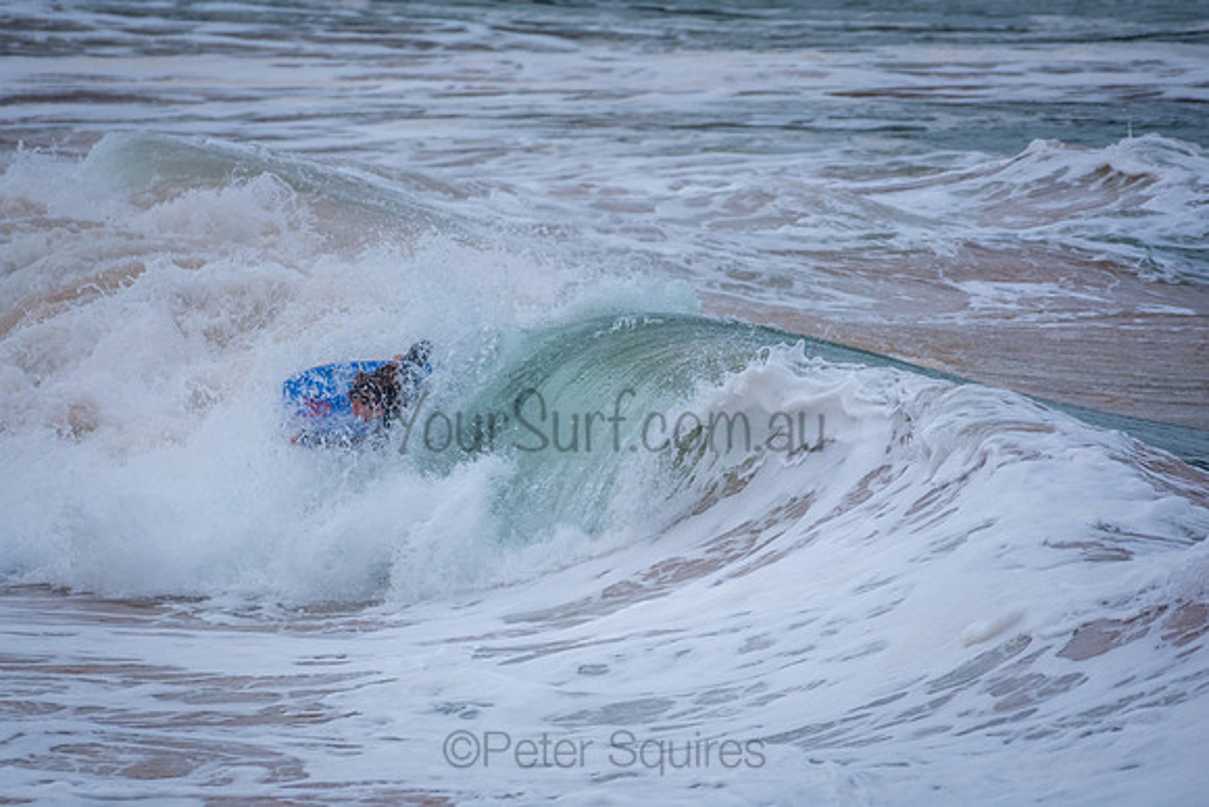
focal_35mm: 750
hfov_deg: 2.7
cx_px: 604
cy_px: 404
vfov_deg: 1.8
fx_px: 25192
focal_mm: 500
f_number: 5.6
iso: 360
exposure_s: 1/1000
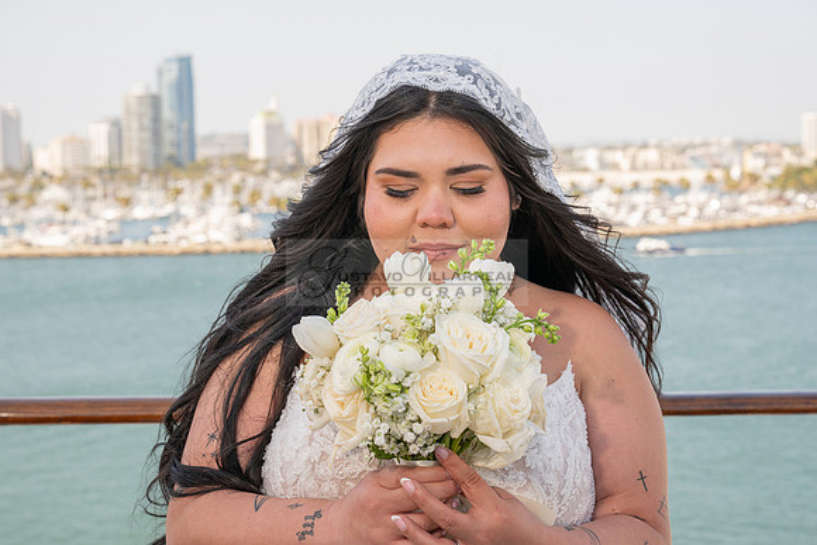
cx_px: 408
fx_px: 1589
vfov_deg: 19.5
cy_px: 272
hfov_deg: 28.8
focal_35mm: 70
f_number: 9
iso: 200
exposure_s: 1/200
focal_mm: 70
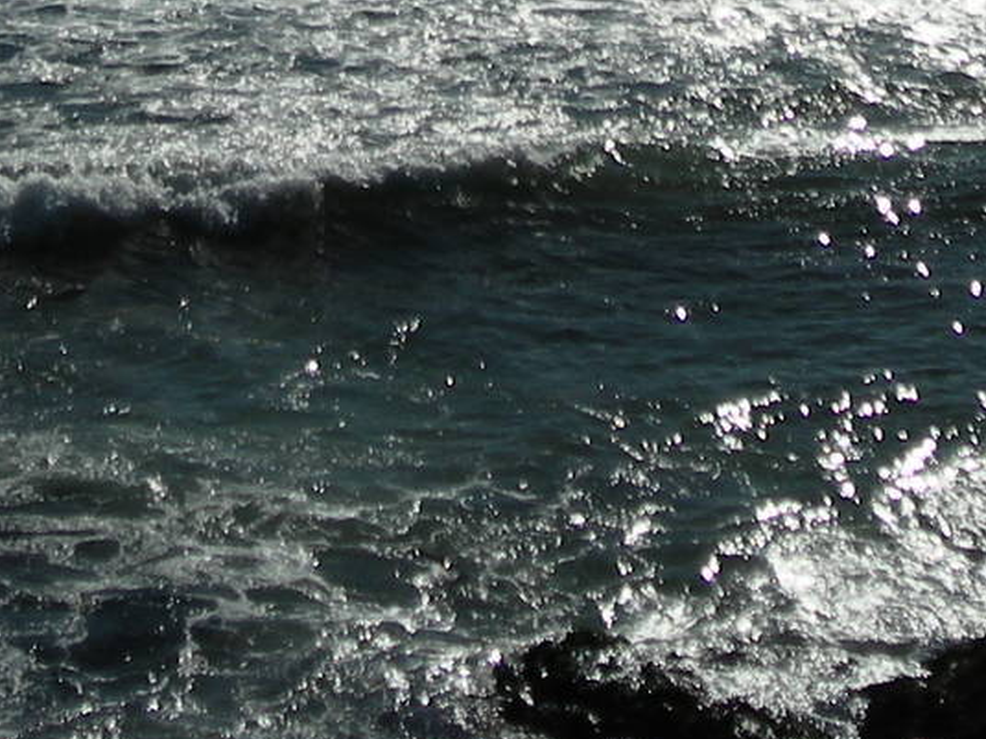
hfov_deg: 13.9
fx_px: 4044
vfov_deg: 9.9
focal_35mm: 142
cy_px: -549
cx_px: 590
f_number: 6.4
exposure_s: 1/926
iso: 50
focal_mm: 6.3
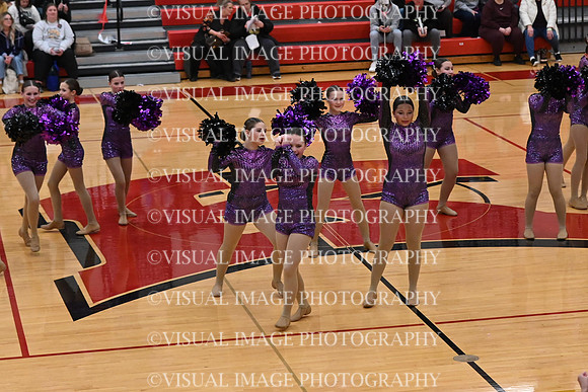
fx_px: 1715
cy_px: 196
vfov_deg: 13.0
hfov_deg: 19.5
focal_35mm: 105
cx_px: 294
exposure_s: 1/400
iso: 6400
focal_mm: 70
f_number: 4
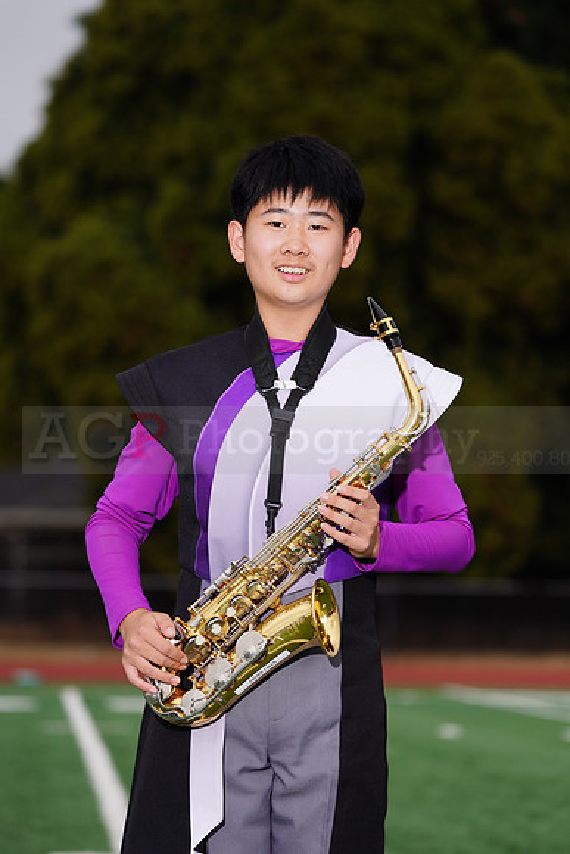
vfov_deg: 10.9
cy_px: 427
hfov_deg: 7.3
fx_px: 4486
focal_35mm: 189
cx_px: 285
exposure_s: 1/160
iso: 200
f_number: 5.6
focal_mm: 189
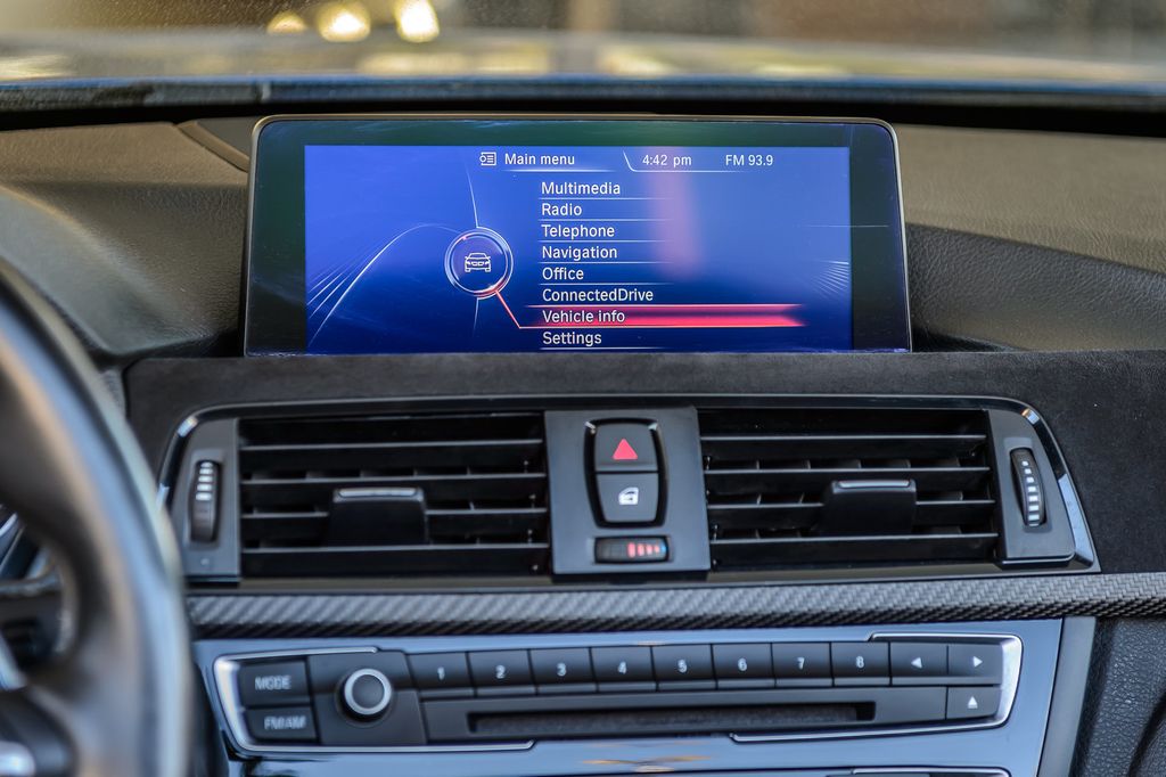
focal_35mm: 88
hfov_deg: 23.2
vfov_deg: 15.6
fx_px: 2836
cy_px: 291
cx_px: 573
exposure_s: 1/80
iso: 400
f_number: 4
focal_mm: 70
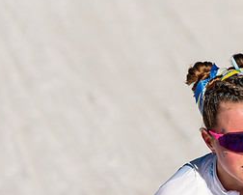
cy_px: 205
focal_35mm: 1132
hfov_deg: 1.7
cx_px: 216
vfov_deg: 1.4
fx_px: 8147
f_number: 7.1
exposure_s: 1/2000
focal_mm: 300
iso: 400
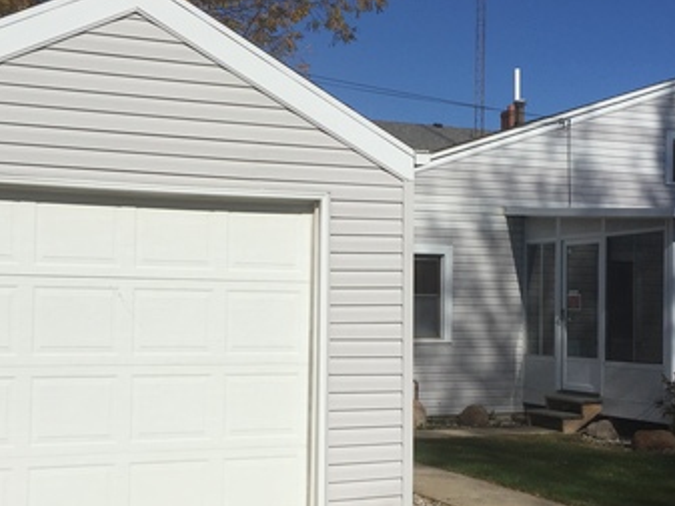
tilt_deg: -0.6
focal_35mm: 55
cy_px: 288
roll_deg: -0.9
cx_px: 345
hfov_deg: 34.9
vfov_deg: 26.5
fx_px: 1073
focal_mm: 4.15
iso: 32
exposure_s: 1/6623
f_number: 2.2
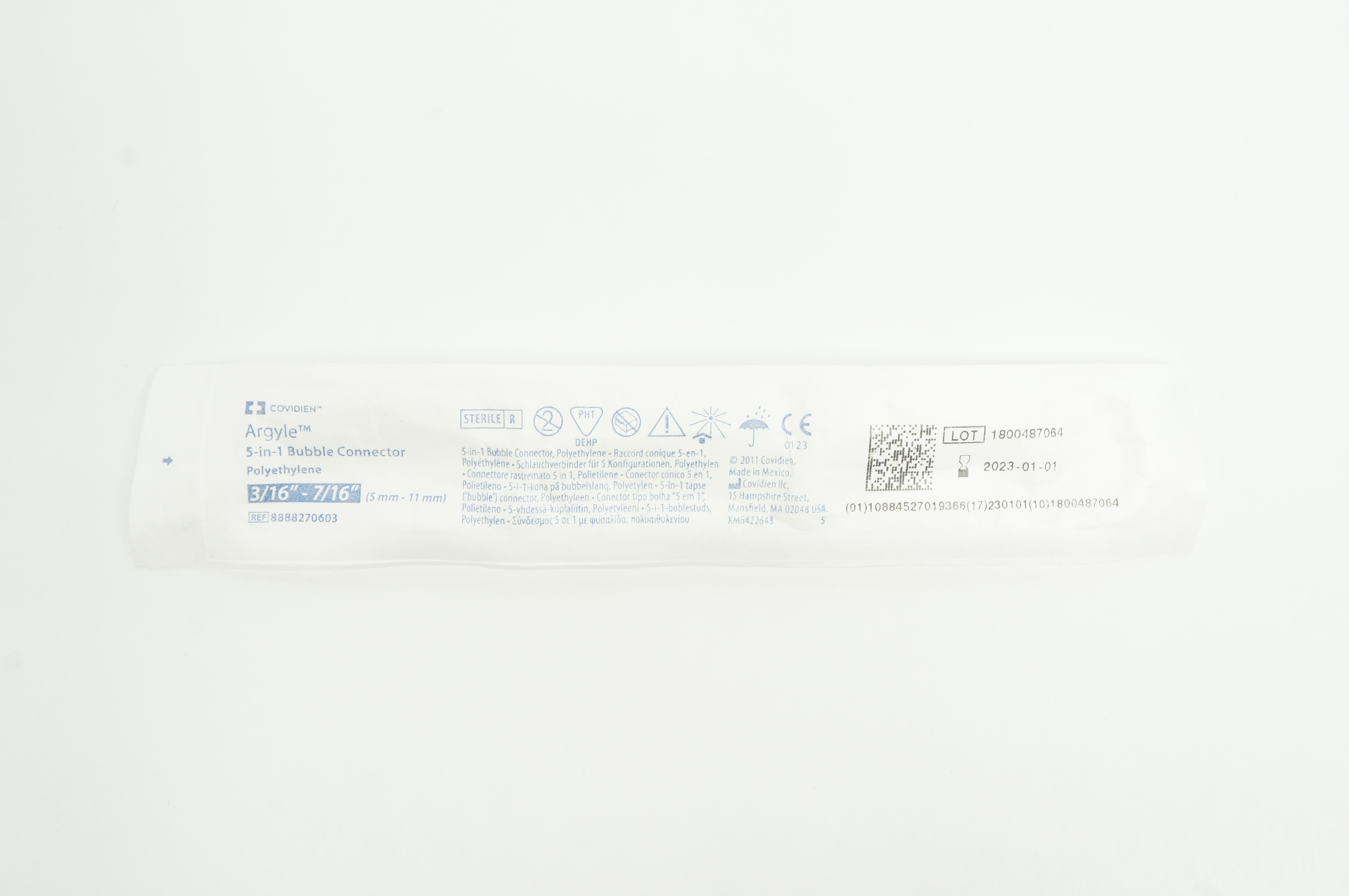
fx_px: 1404
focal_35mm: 38
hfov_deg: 51.3
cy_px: 448
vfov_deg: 35.4
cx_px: 674
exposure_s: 1/10
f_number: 11
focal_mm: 25
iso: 400
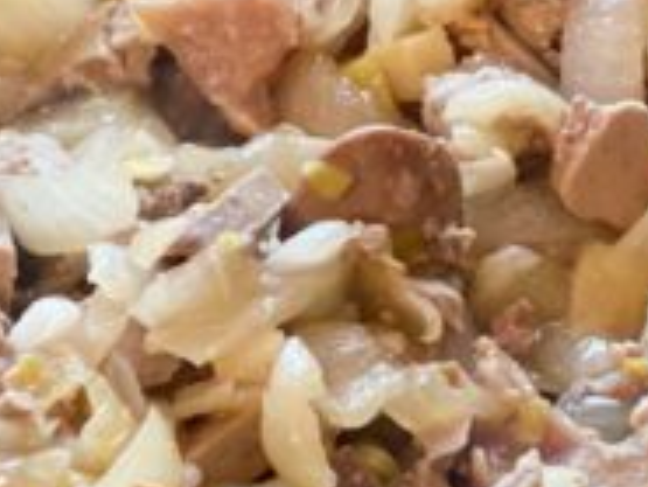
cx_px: 165
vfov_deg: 5.7
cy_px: 110
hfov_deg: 7.6
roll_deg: +8.1
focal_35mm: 259
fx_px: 4852
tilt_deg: -42.4
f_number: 2.2
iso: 160
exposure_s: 1/50
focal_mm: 7.5
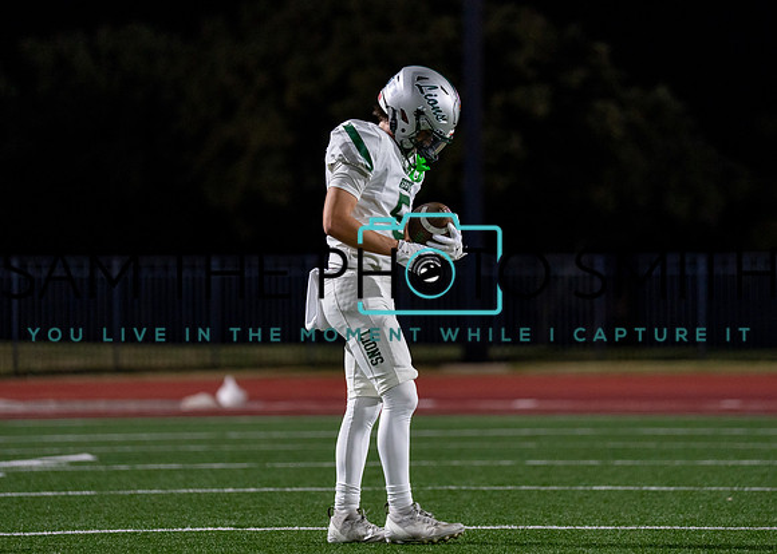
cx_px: 379
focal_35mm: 204
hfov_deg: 9.9
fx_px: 4506
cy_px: 240
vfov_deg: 7.0
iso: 2000
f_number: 2.8
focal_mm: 162
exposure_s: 1/1000
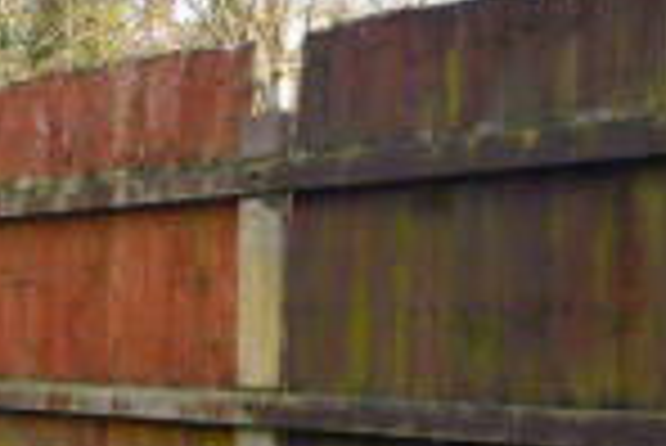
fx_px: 1722
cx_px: -434
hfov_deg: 18.4
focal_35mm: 93
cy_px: 313
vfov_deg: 14.7
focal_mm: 14
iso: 400
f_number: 4.5
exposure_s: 1/250
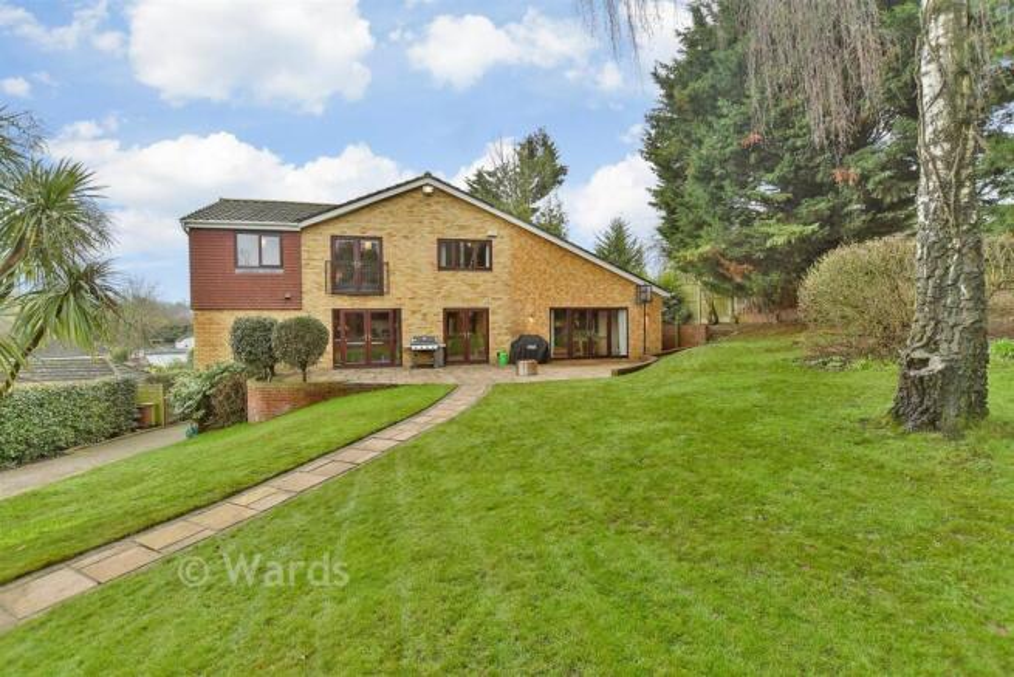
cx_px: 507
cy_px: 338
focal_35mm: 15
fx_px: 423
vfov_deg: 77.4
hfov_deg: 100.4
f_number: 5
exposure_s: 1/160
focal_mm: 10
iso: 500
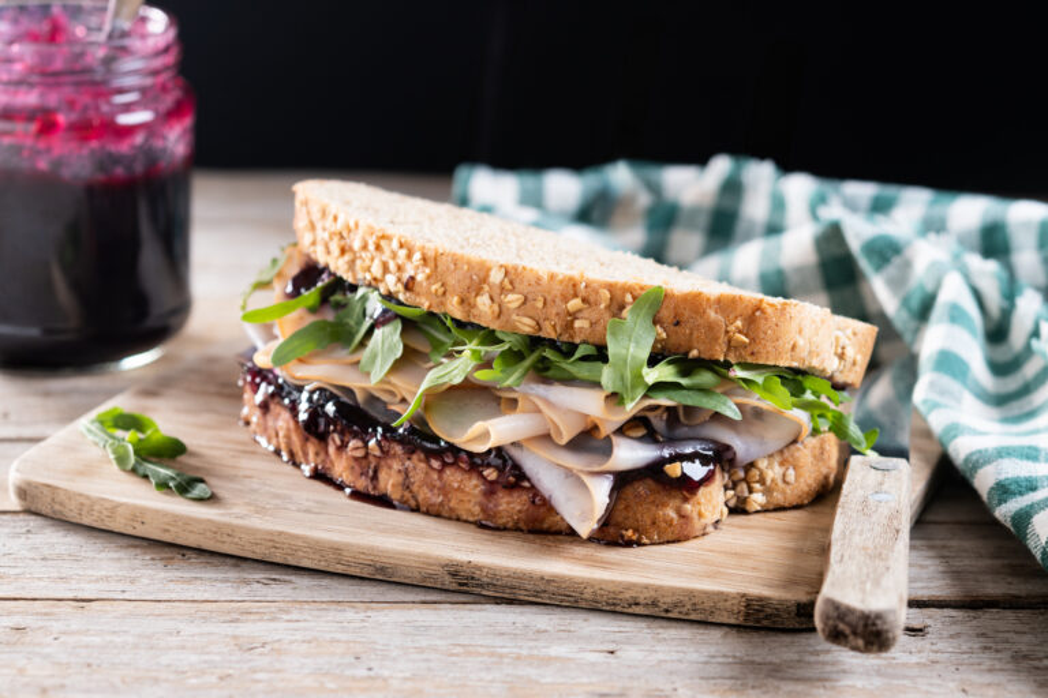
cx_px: 524
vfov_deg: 15.2
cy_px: 349
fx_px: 2620
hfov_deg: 22.6
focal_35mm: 90
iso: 100
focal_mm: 60
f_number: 5.6
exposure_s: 1/200
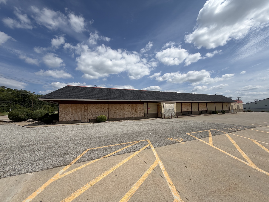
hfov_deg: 102.1
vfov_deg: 85.7
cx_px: 134
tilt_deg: +3.9
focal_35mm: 14
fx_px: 109
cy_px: 101
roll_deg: +1.0
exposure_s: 1/1795
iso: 20
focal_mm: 2.22
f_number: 2.2
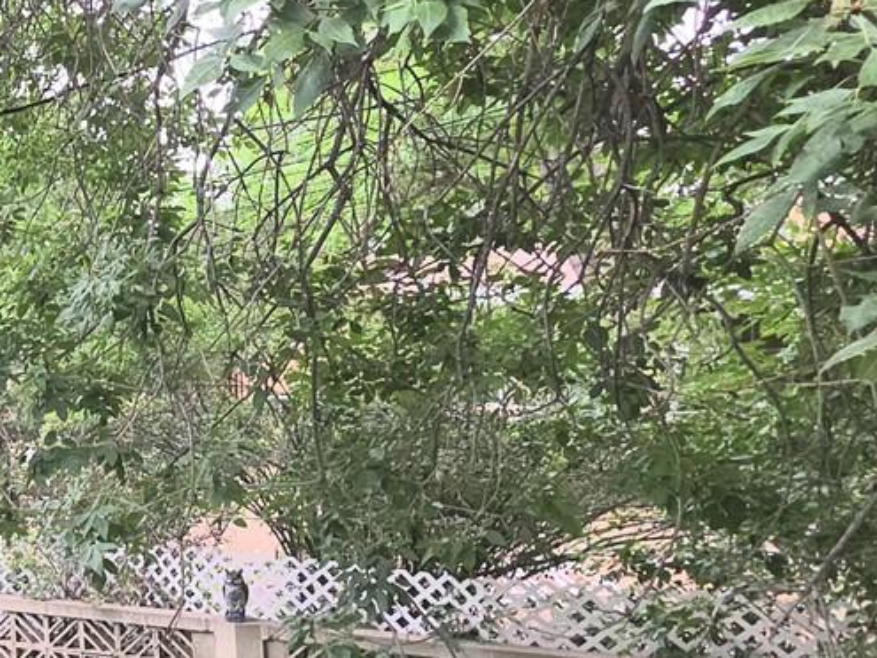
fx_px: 1064
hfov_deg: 31.5
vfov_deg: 34.3
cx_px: -326
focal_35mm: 42
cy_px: 376
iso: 16
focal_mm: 2.2
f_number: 1.9
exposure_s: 1/135
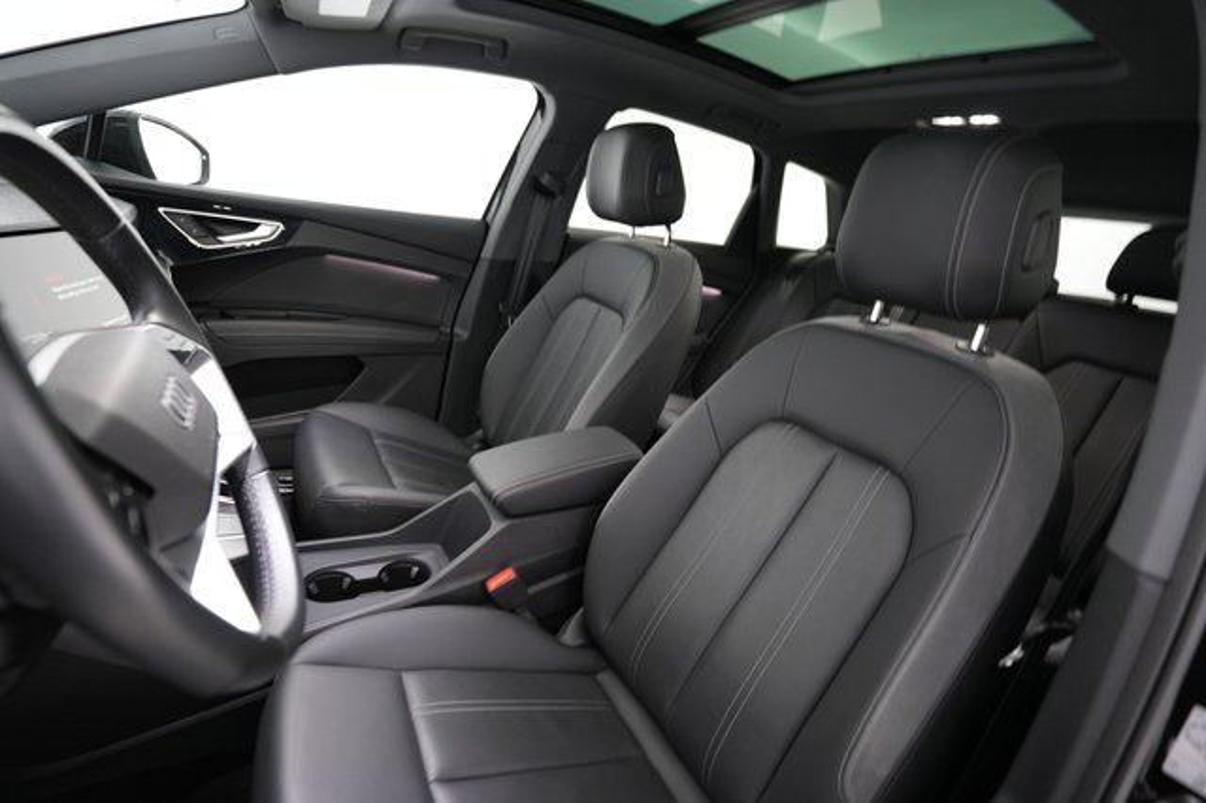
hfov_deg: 93.3
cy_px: 402
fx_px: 569
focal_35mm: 17
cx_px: 603
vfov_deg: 70.4
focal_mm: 17
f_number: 2.8
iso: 2500
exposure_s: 1/30
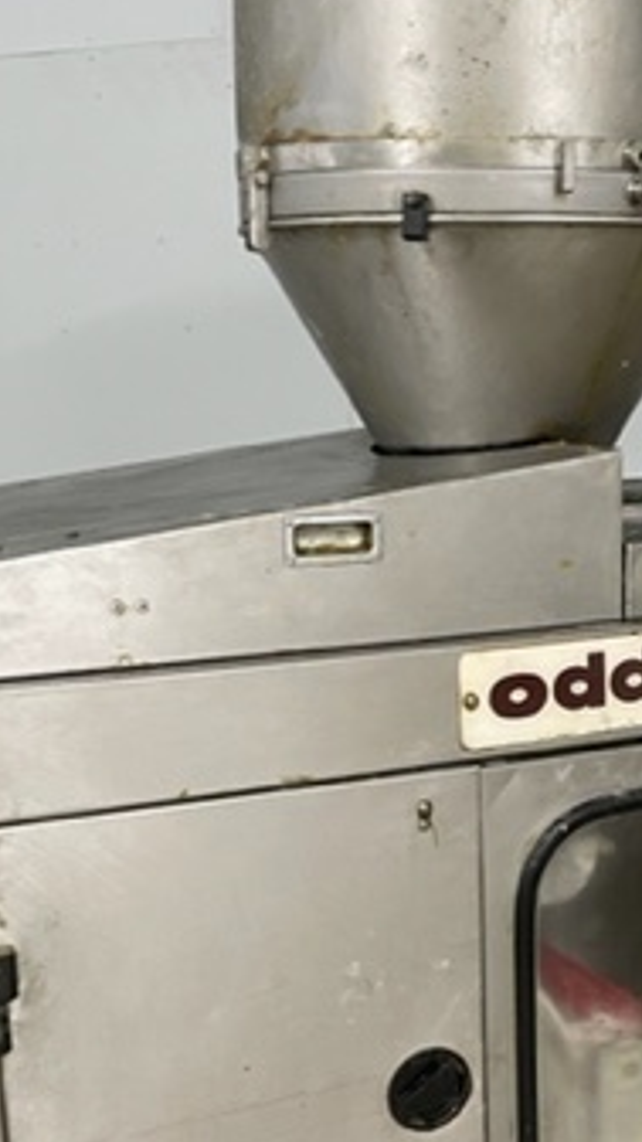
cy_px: 768
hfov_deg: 21.9
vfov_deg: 38.0
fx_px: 1634
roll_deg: +1.3
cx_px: 537
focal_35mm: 54
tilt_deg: -13.5
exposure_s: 1/50
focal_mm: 4.2
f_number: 1.6
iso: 250
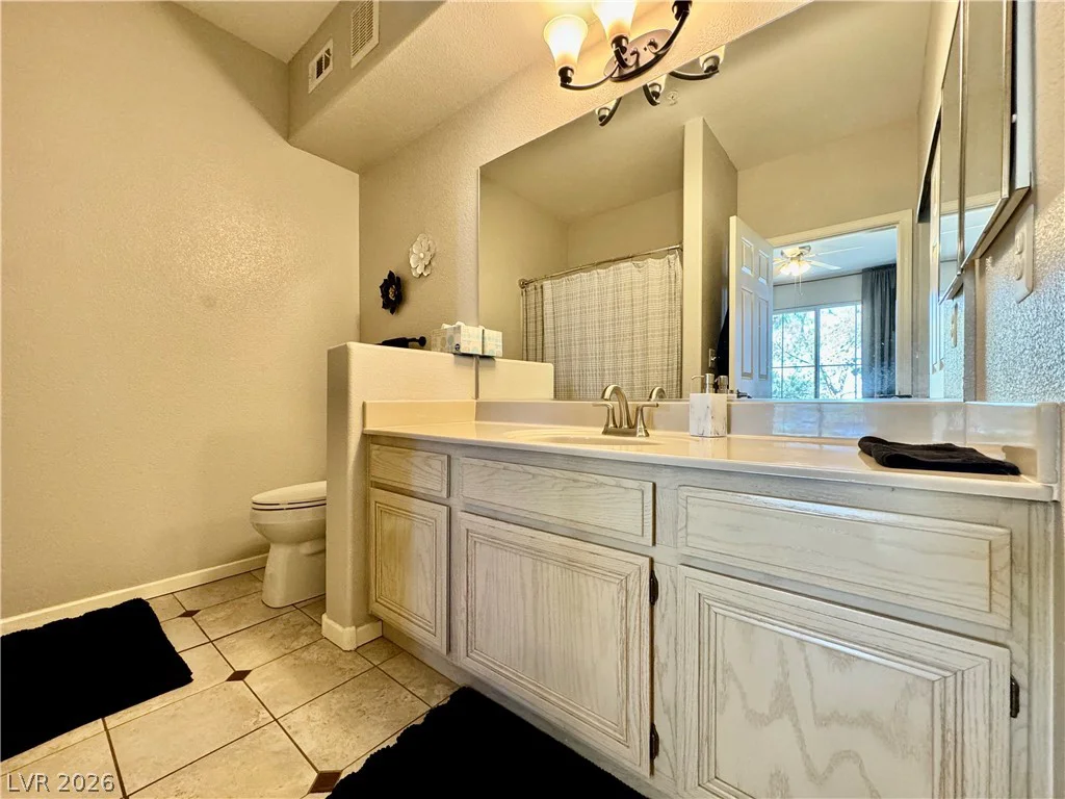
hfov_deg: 102.1
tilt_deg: -0.4
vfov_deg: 85.7
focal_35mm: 14
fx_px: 431
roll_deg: -0.2
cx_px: 532
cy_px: 400
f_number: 2.2
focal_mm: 2.22
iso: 250
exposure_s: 1/60
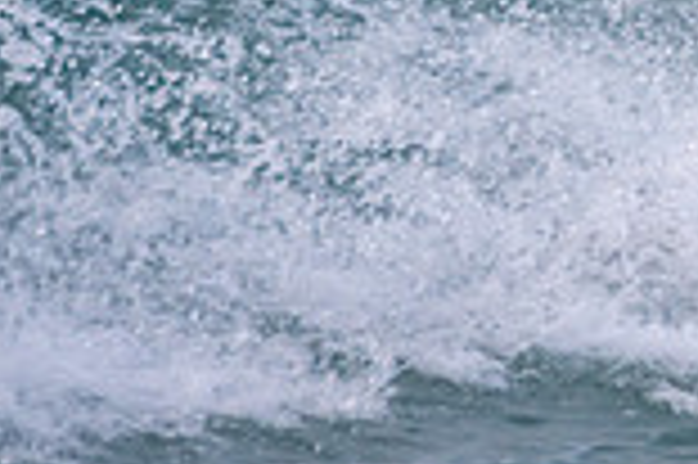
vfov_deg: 0.5
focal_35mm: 2809
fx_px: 54405
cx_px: 1049
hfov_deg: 0.7
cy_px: -223
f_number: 5.6
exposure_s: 1/500
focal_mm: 500
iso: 800
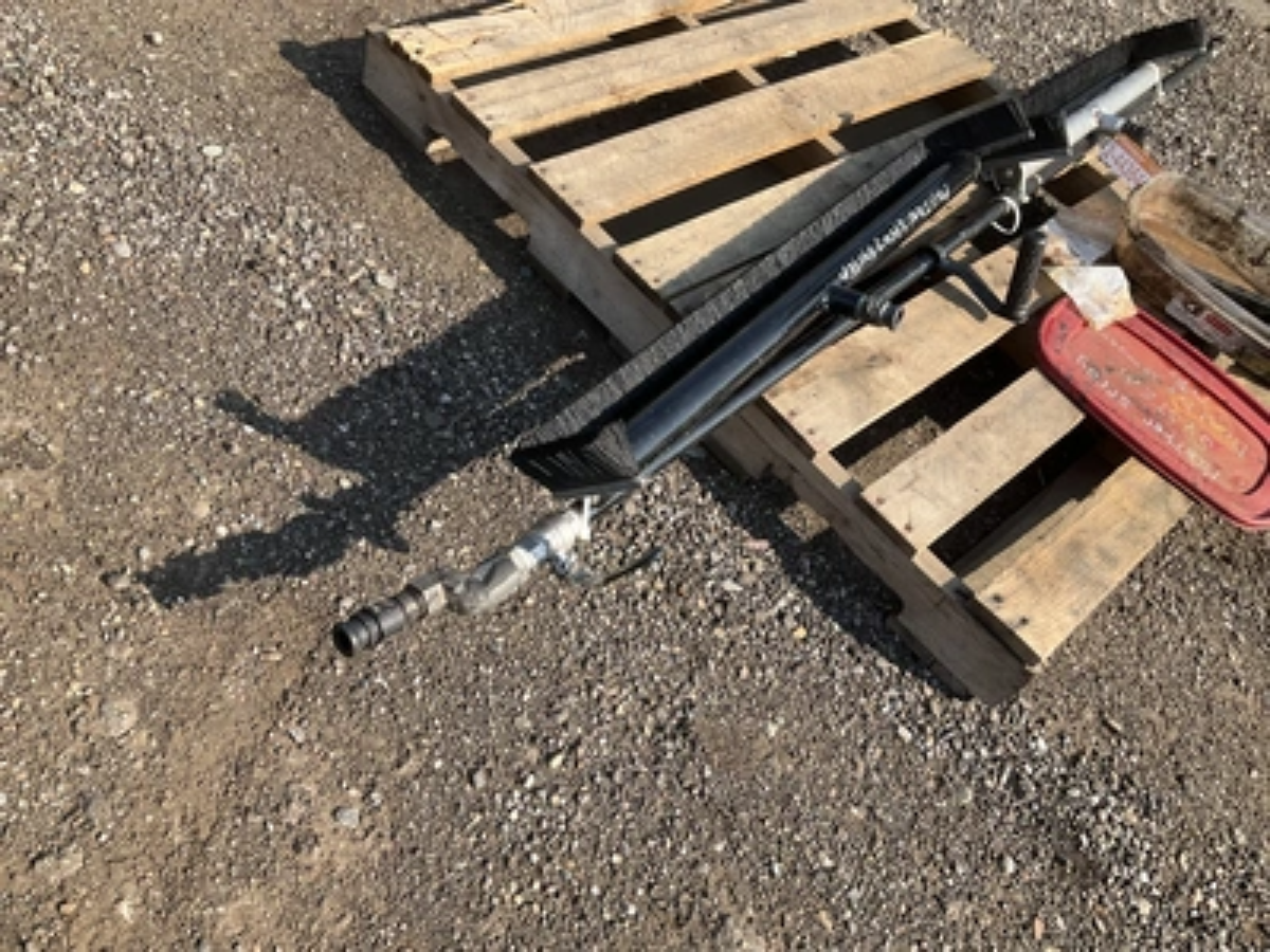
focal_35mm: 29
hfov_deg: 61.7
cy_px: 476
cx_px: 635
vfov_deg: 48.2
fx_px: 1064
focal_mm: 3
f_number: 1.8
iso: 25
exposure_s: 1/912
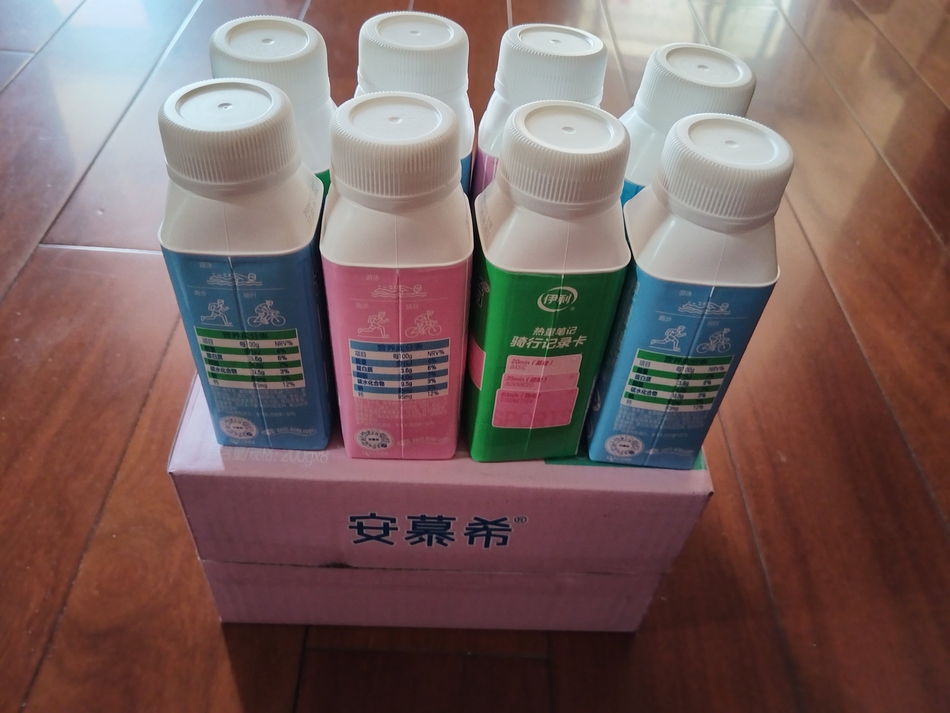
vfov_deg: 53.1
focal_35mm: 26
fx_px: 714
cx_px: 475
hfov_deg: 67.3
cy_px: 356
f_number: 1.9
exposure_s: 1/100
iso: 5226
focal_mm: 4.95
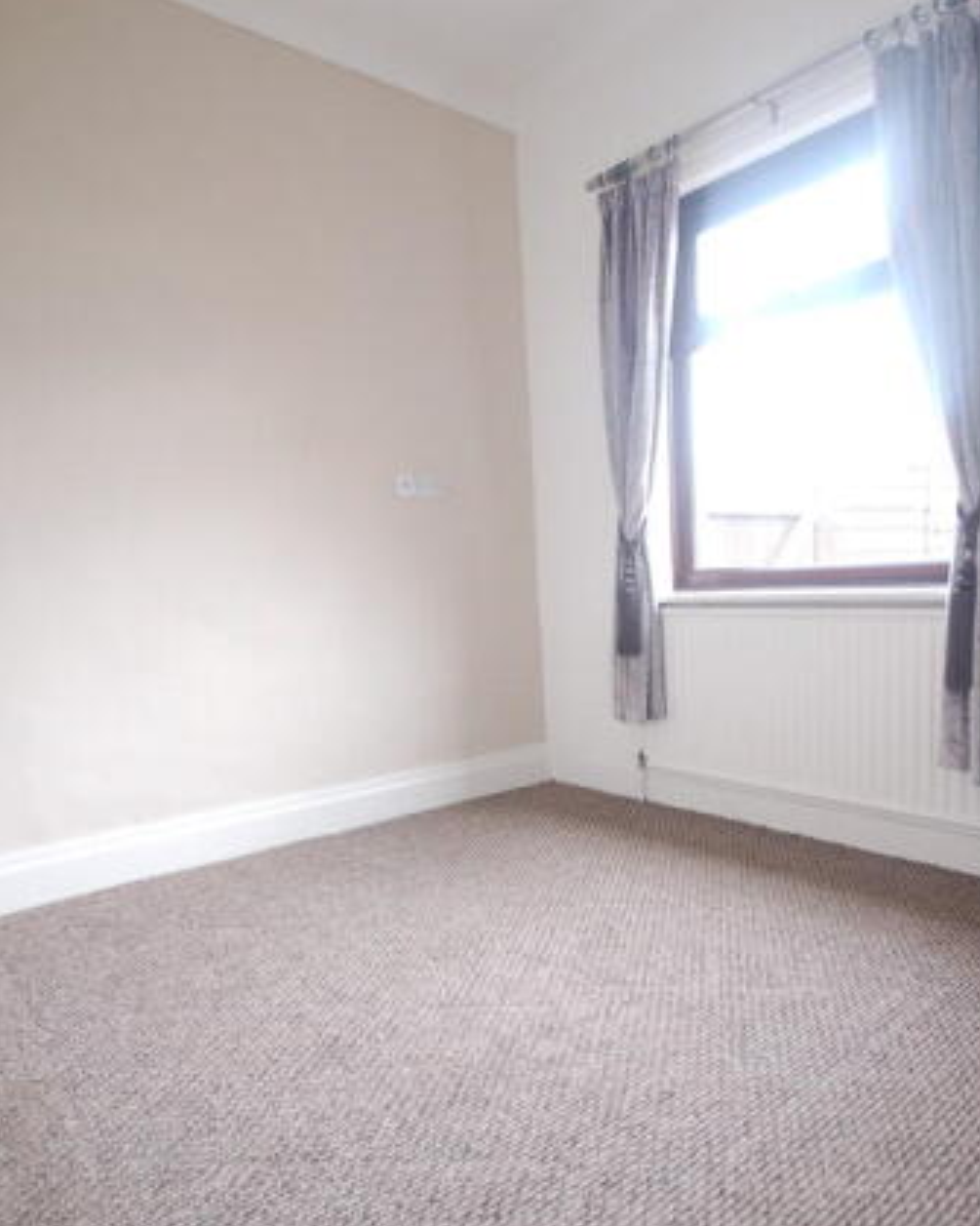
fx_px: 798
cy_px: 631
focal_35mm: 22
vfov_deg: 75.0
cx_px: 579
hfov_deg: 62.6
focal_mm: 10
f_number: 4
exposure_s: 1/50
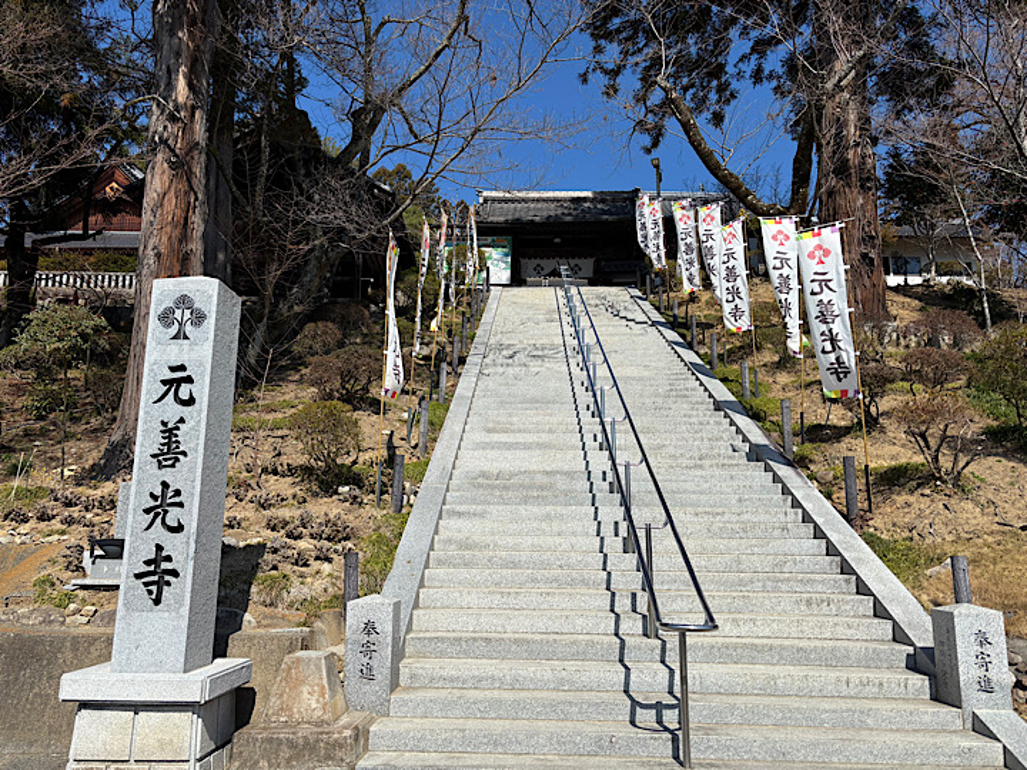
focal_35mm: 26
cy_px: 385
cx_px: 514
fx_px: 771
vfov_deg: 53.1
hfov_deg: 67.3
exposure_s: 1/4854
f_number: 1.6
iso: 50
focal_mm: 5.96
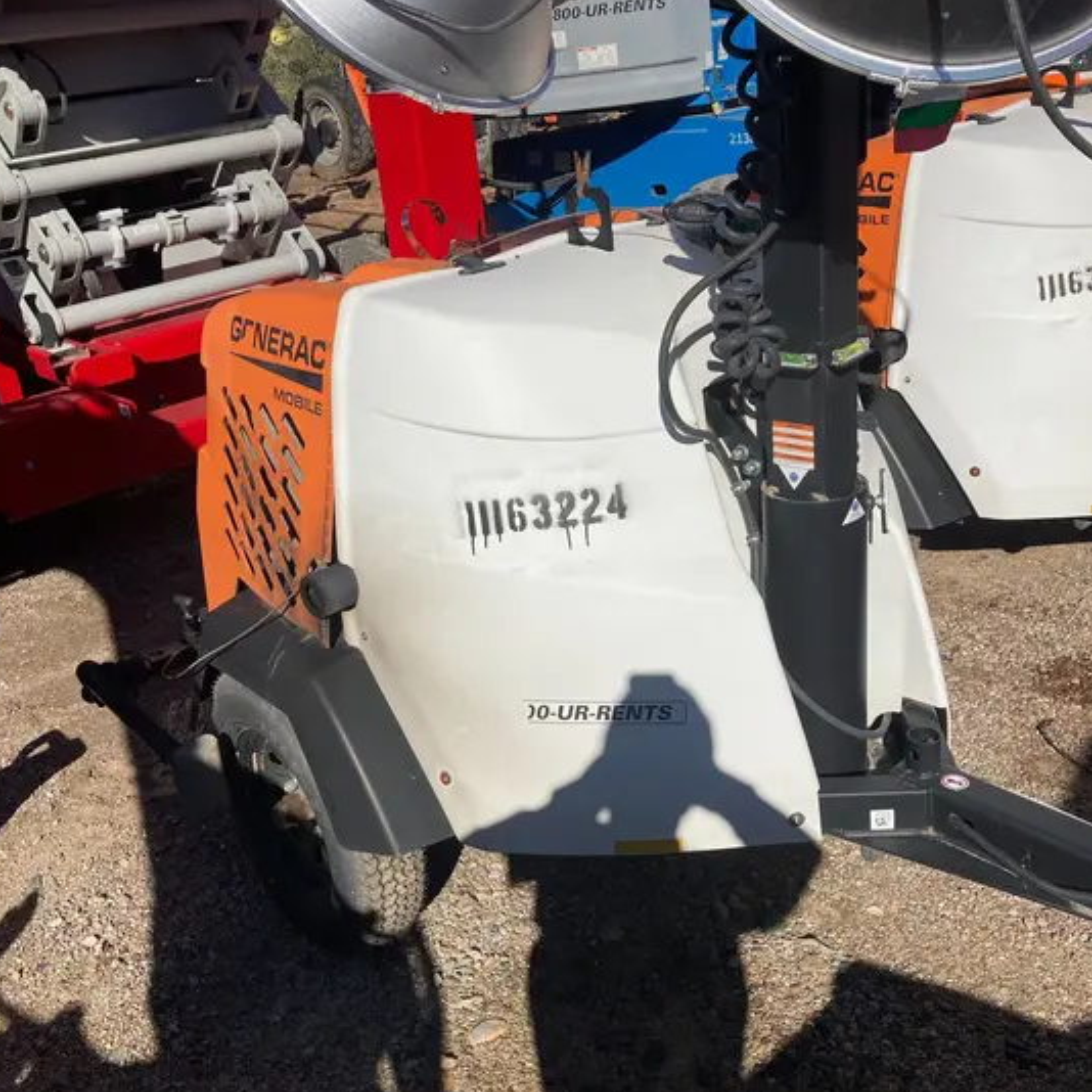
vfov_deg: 48.4
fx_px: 1213
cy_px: 580
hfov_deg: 48.4
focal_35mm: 34
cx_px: 536
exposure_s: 1/5405
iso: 25
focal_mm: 3.99
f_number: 1.8
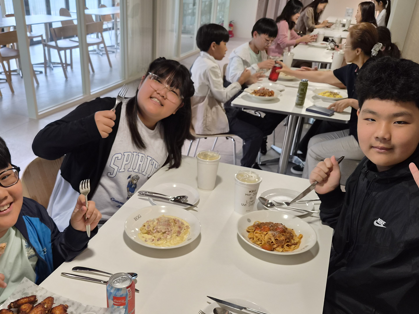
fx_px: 387
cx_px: 177
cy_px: 201
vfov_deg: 43.7
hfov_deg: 56.6
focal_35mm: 32
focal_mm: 5.4
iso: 100
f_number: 1.8
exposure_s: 1/120
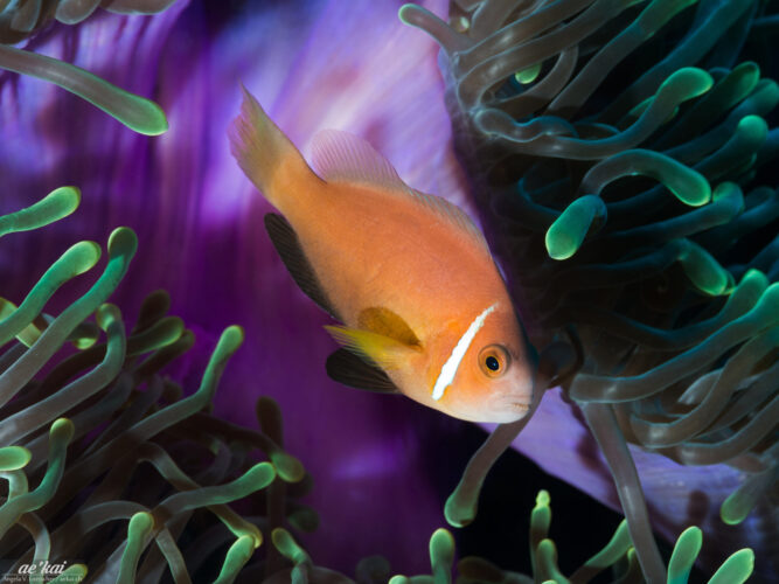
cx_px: 390
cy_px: 292
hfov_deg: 16.4
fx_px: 2700
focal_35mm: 120
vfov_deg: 12.3
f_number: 8
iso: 200
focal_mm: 60
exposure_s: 1/125
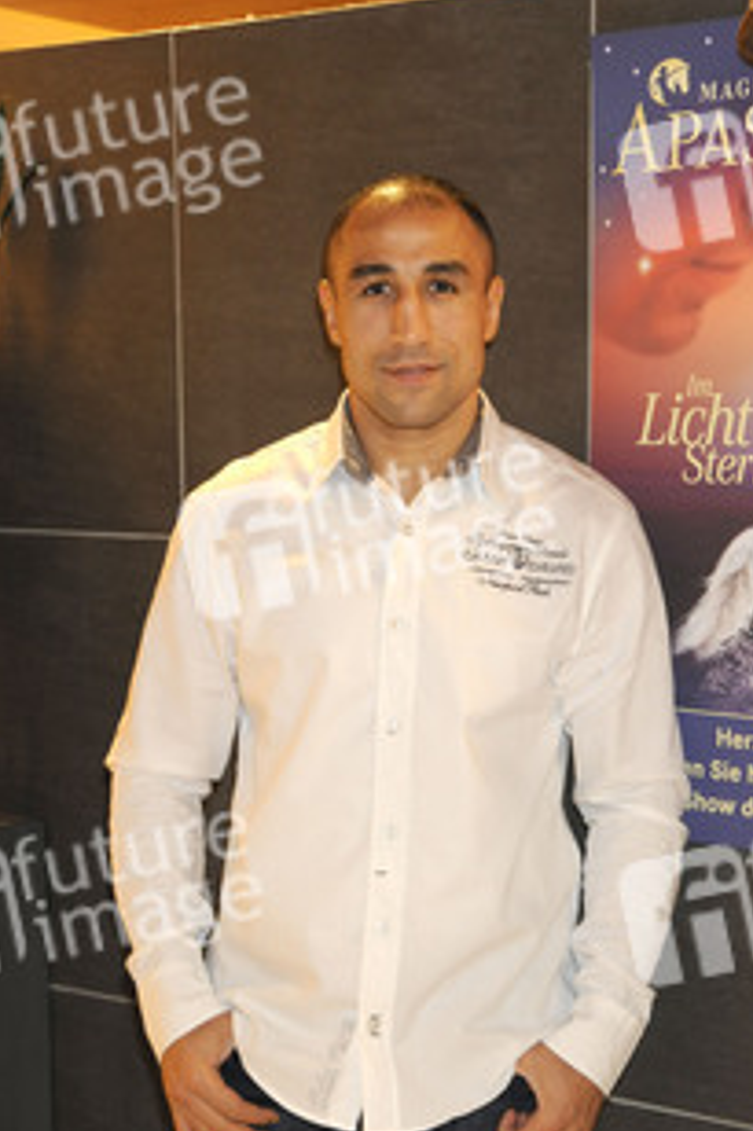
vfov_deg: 25.9
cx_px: 474
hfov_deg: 17.4
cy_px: 716
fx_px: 2450
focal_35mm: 78
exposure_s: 1/50
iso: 2500
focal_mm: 60
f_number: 5.6
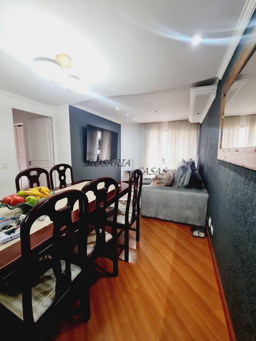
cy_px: 170
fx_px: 128
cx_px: 128
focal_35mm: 13
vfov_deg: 106.2
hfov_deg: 89.9
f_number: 2.2
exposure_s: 1/60
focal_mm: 2.2
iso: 160
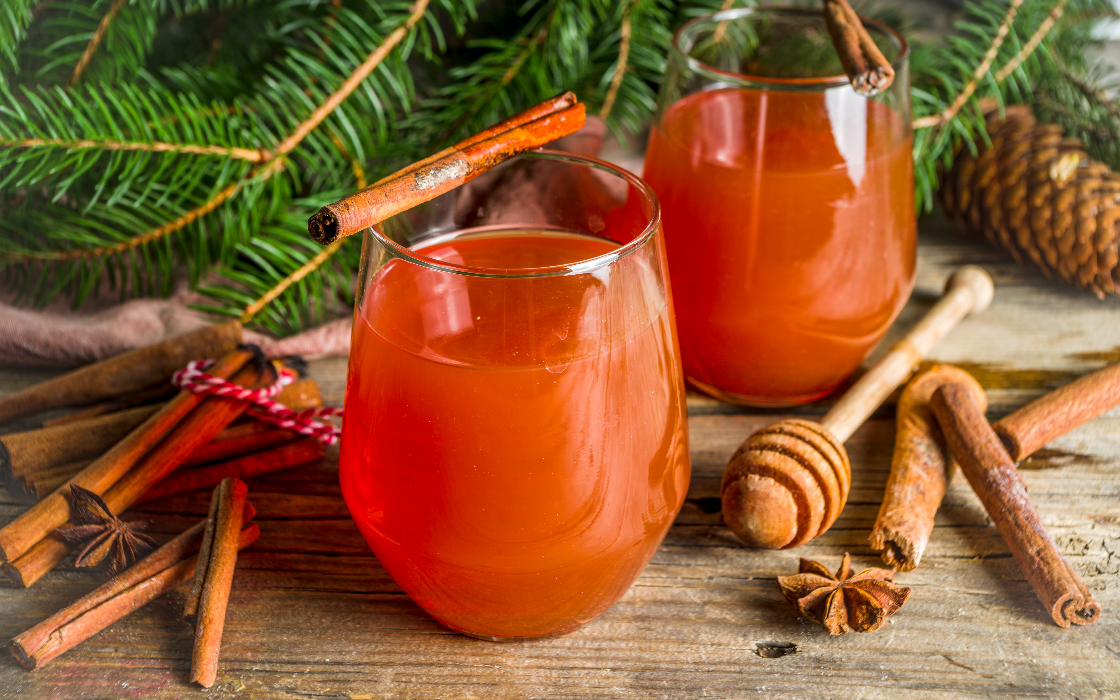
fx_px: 1740
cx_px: 558
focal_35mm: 57
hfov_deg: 35.7
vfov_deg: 22.7
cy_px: 346
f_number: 11
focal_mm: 55
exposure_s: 1/200
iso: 100
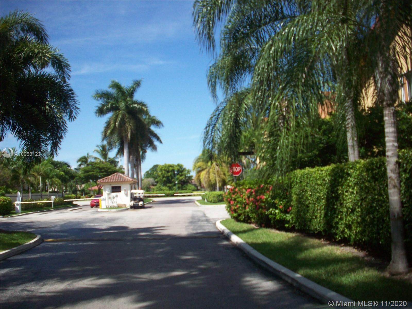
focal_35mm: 37
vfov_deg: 38.7
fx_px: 440
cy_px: 154
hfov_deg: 50.1
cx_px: 206
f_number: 5.6
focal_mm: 6.2
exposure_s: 1/306
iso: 80
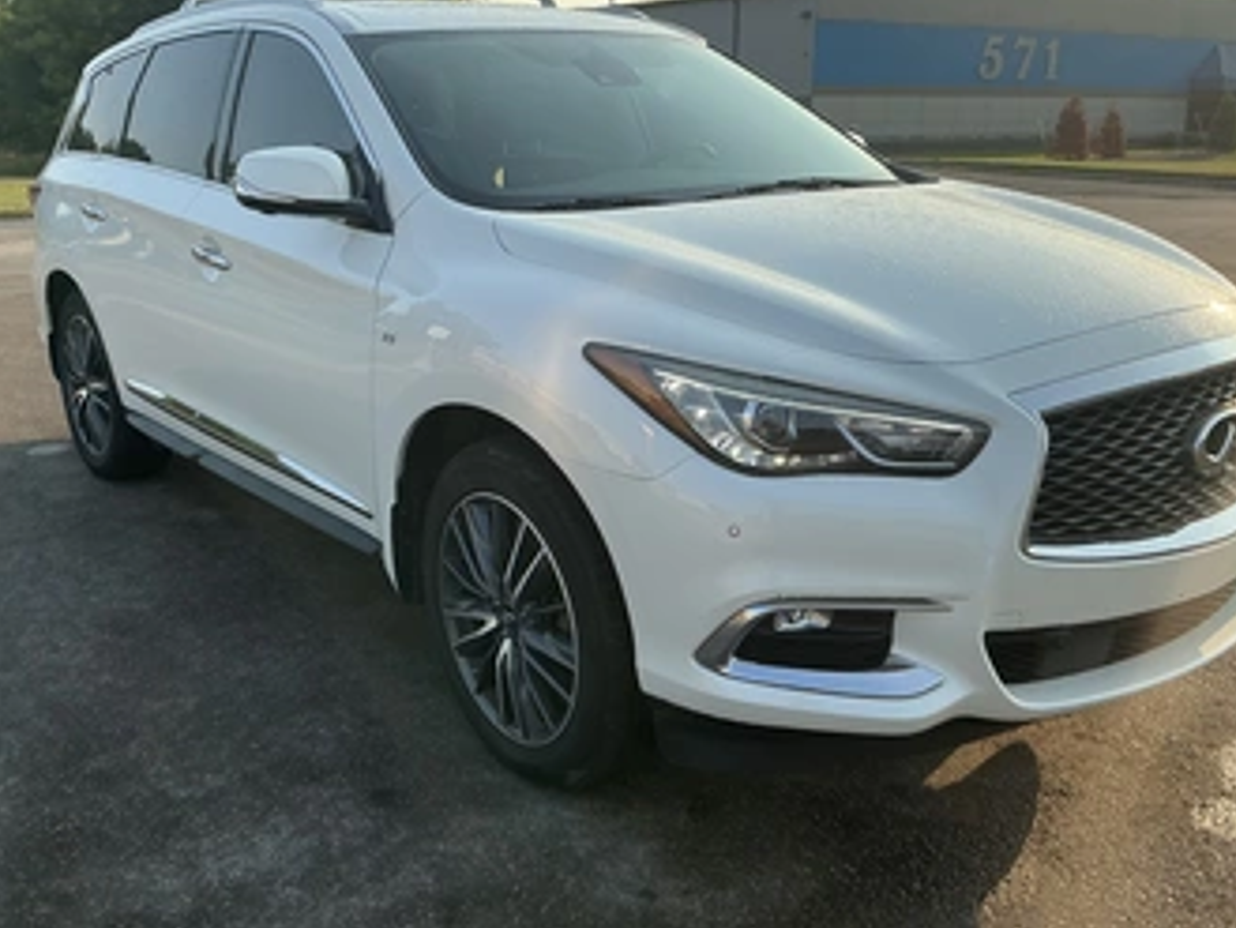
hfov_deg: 53.9
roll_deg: +0.1
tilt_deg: -13.4
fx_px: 1214
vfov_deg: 41.8
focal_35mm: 34
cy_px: 447
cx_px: 594
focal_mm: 3
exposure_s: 1/829
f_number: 1.8
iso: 25
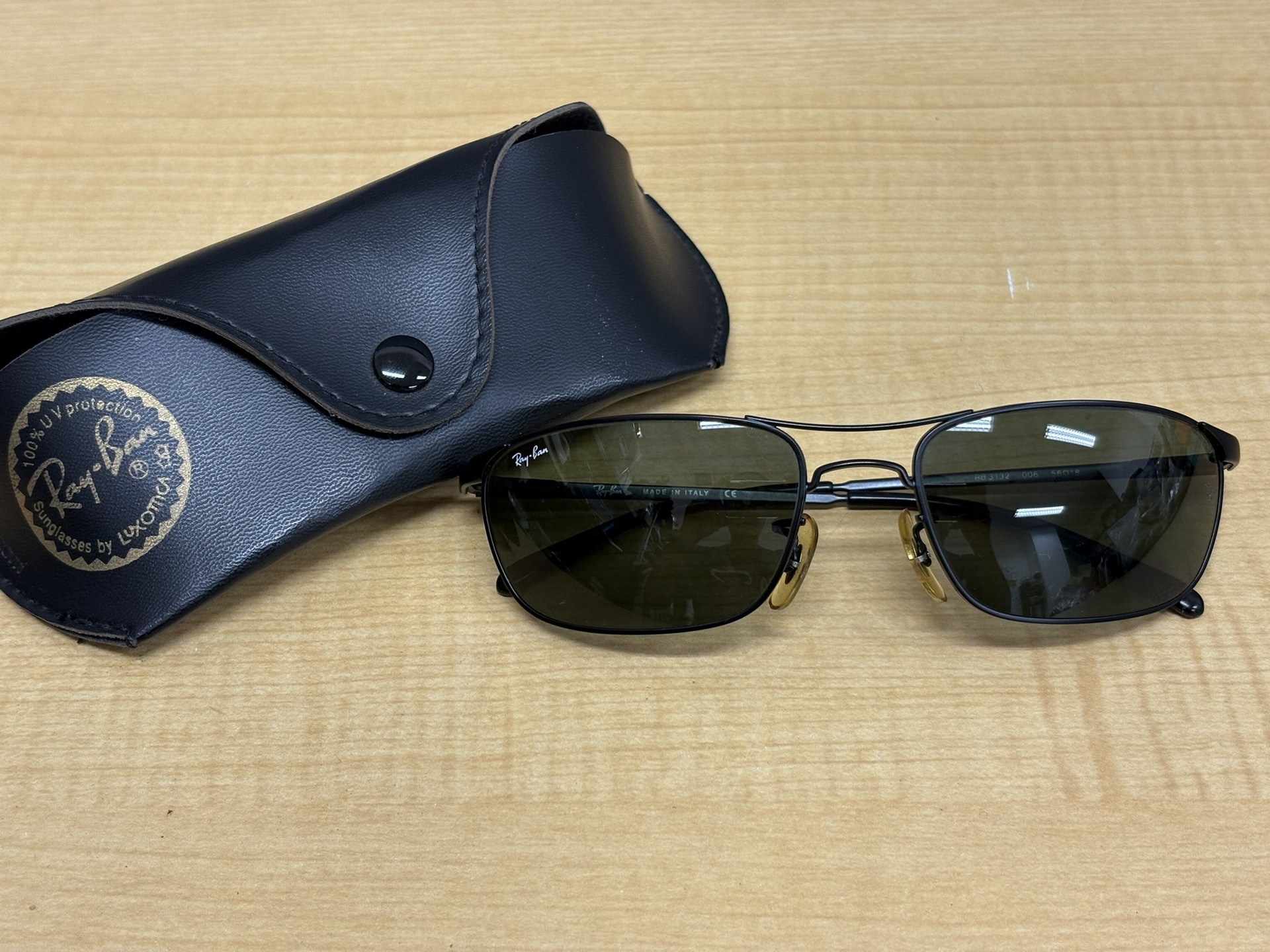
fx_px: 1908
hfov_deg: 36.8
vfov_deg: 28.0
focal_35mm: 52
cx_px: 635
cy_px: 476
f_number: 1.6
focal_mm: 5.96
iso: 64
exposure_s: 1/60
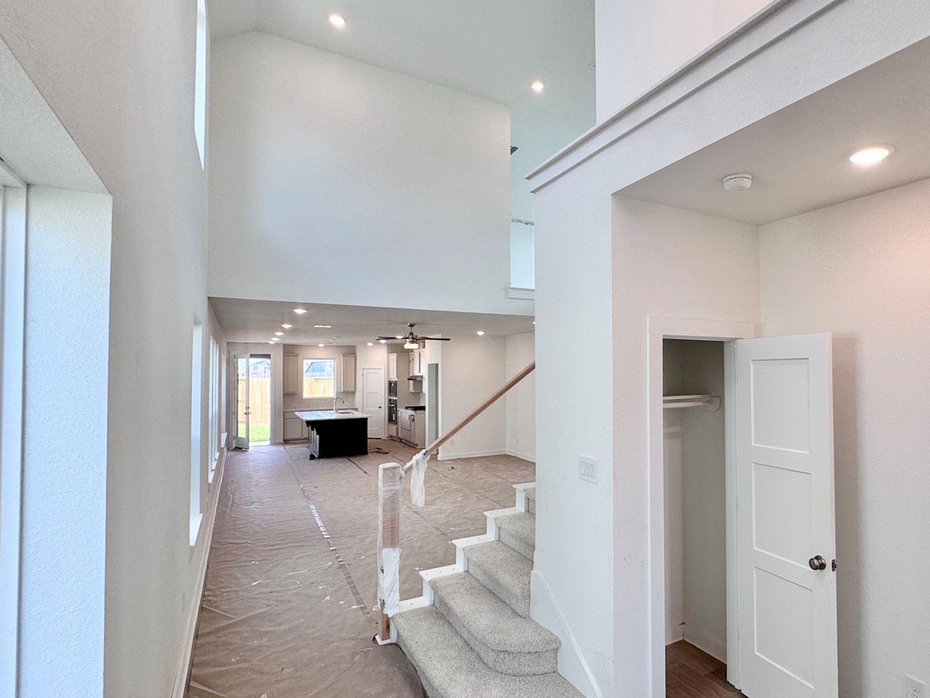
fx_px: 537
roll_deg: +0.2
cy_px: 358
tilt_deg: +1.4
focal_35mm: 20
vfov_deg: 66.0
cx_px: 597
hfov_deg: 79.8
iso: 64
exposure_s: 1/120
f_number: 2.2
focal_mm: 2.22
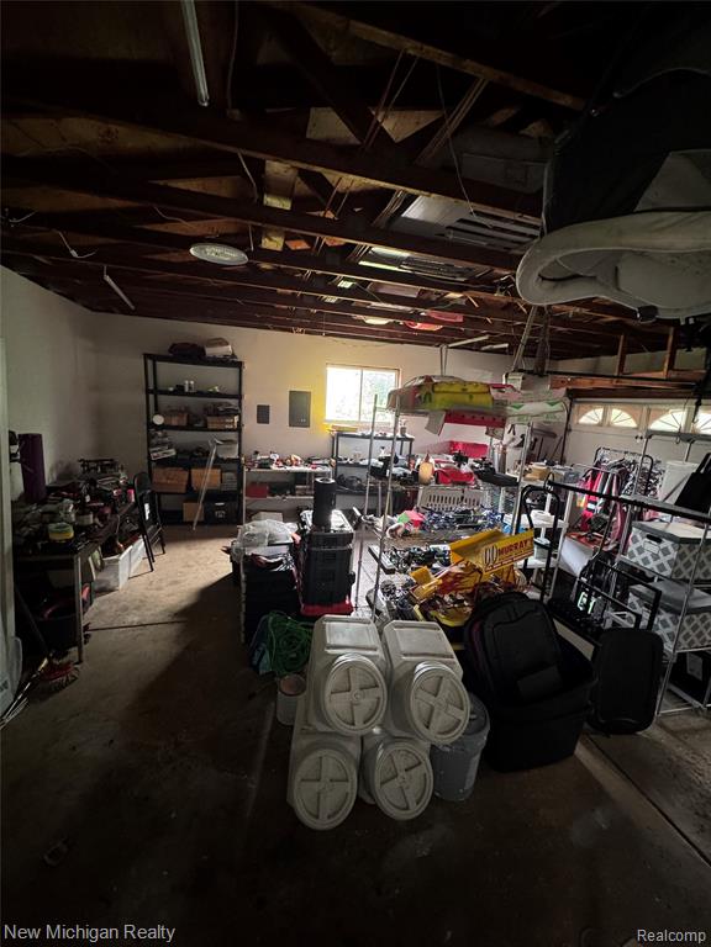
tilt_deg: -11.7
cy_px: 474
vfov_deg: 102.1
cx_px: 356
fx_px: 383
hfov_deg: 85.7
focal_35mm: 14
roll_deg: -3.2
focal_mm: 2.22
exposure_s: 1/60
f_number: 2.2
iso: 500
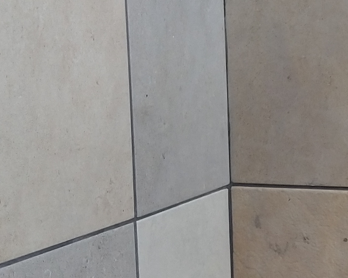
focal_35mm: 120
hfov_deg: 15.6
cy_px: 208
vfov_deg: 12.8
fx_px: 1236
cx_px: 389
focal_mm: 4.28
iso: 100
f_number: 1.75
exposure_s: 1/336
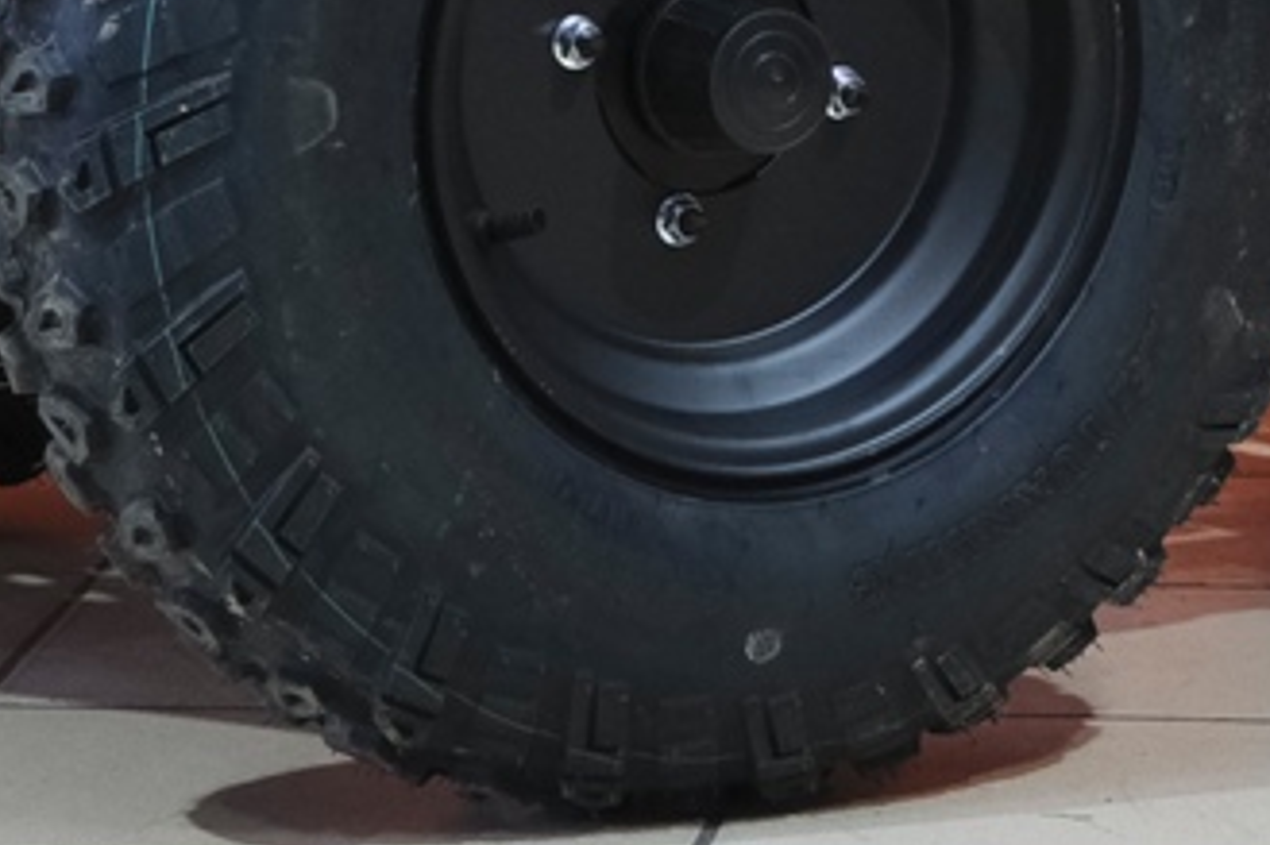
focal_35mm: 248
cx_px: 1312
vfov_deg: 5.4
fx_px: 8744
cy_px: -1059
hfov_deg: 8.3
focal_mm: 34.2
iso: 1600
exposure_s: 1/100
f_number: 4
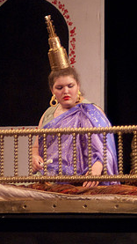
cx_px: 196
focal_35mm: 224
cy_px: 119
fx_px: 1445
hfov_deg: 5.4
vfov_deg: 9.6
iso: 1000
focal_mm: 68
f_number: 2.8
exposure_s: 1/80
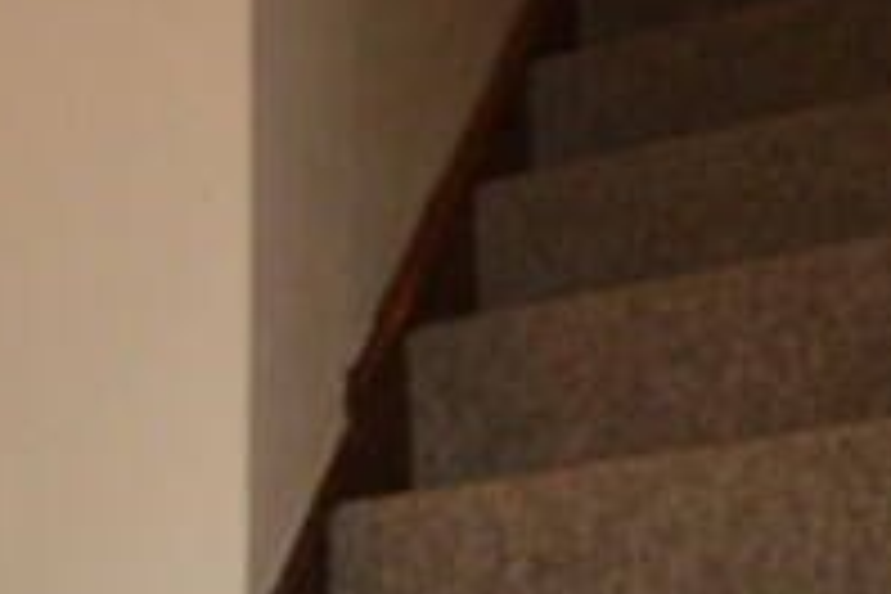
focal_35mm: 93
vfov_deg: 12.9
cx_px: -482
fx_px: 2302
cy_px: 1159
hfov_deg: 19.0
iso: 640
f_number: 3.8
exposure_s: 1/60
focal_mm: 12
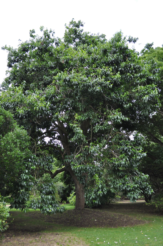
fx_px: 245
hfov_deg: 36.8
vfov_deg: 53.2
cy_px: 123
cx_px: 82
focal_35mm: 36
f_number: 6.3
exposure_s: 1/160
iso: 200
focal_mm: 24
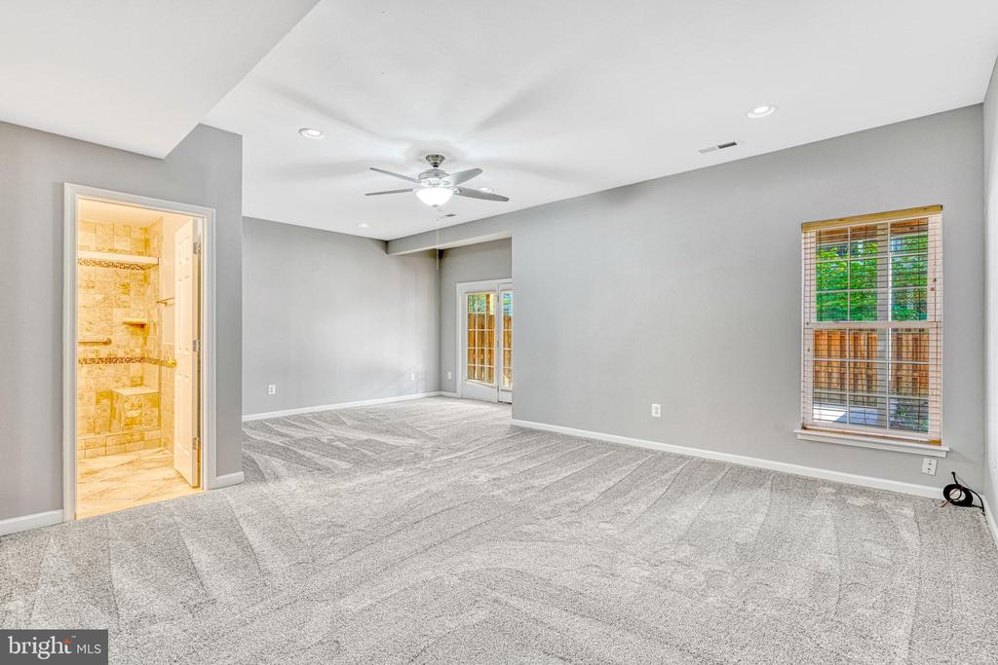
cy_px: 332
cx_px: 499
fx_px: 444
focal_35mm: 16
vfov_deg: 73.8
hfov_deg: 96.7
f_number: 8
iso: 1250
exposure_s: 1/250
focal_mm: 16
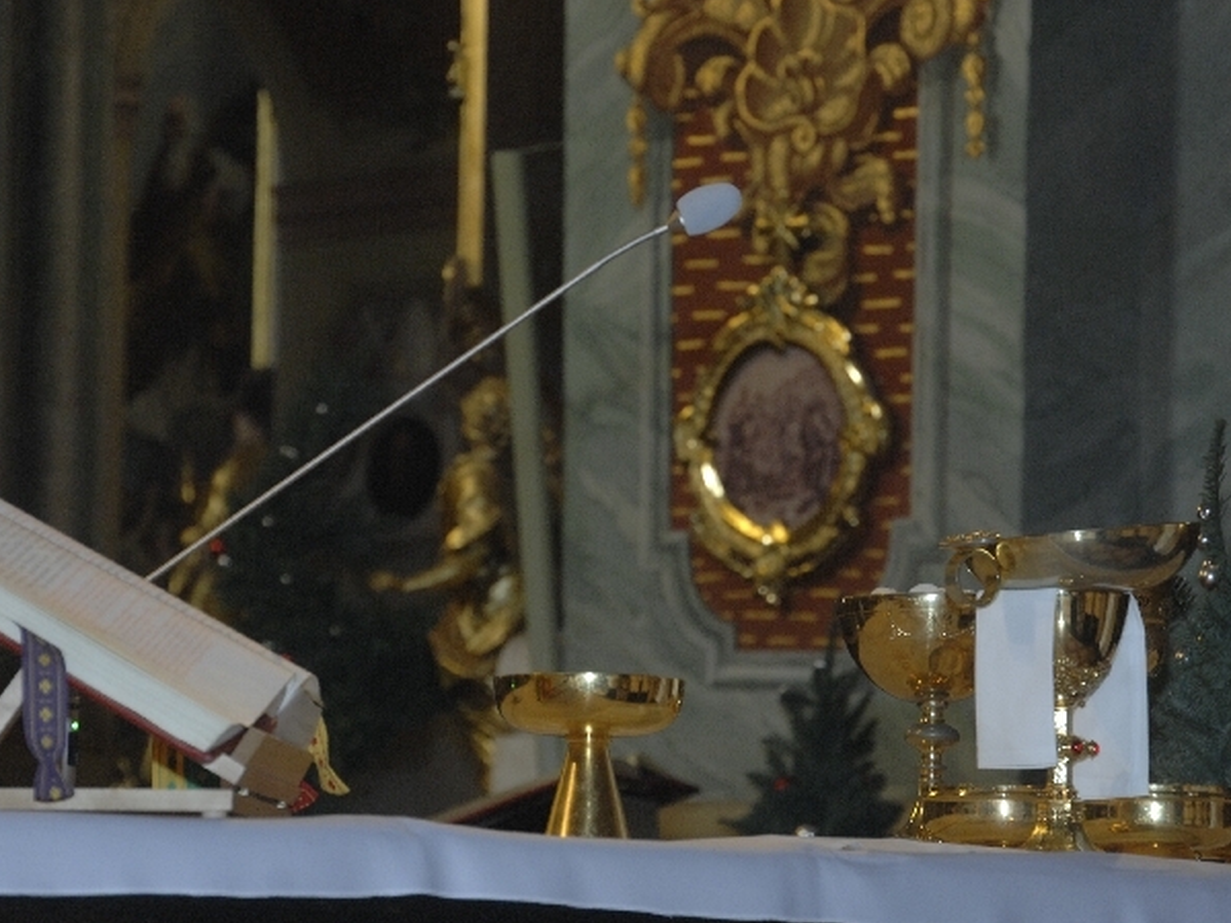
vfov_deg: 8.4
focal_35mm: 177
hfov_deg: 11.2
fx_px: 6293
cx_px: 602
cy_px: 394
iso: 640
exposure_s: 1/60
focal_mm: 92
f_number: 5.6
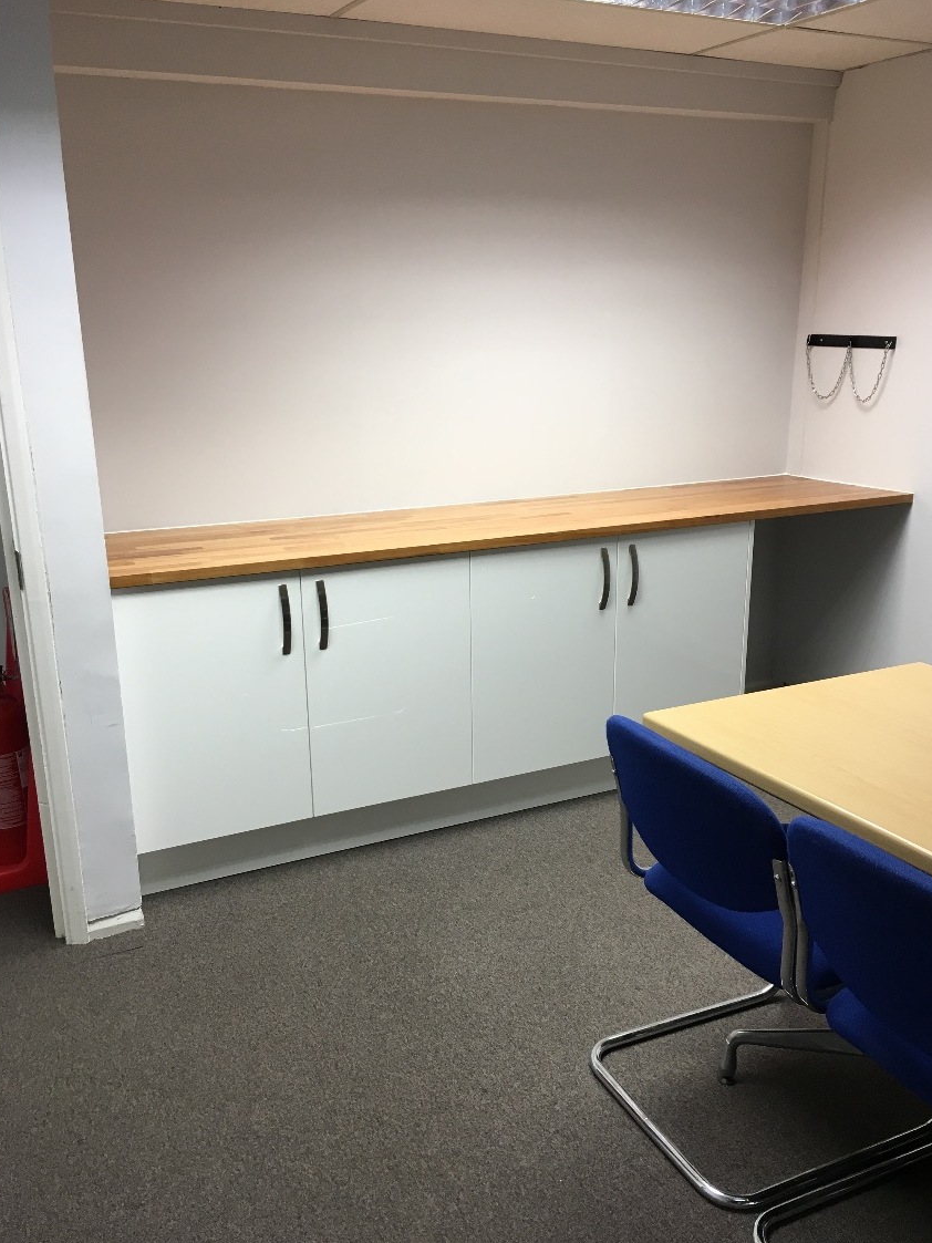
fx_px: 1113
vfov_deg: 58.3
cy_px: 662
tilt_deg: -16.0
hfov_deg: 45.4
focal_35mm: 31
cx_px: 483
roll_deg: +0.6
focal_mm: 4.15
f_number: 2.2
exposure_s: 1/33
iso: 40
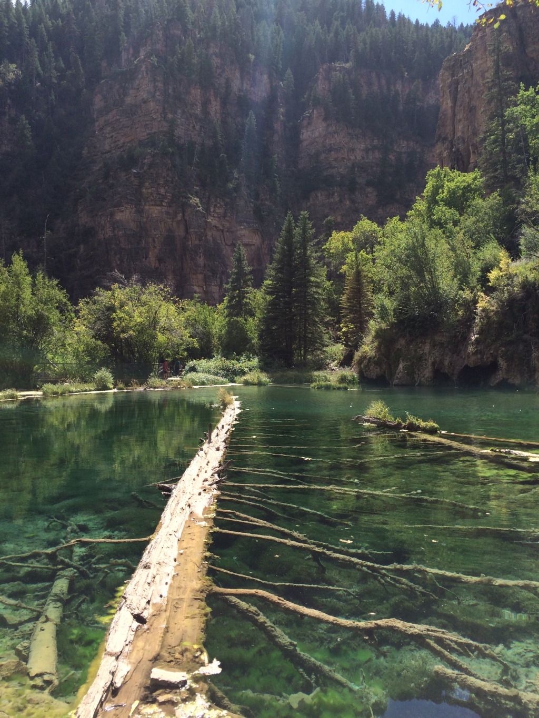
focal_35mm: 29
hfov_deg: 48.2
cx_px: 270
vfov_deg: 61.7
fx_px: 602
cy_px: 359
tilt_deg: -0.7
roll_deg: +1.0
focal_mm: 4.15
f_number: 2.2
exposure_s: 1/1282
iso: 32
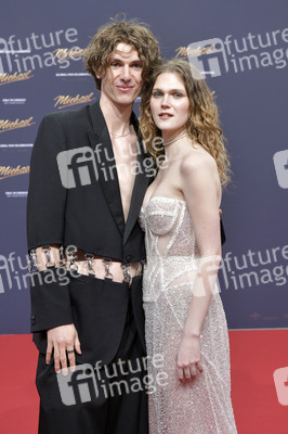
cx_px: 144
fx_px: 793
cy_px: 217
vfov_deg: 30.5
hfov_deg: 20.6
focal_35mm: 66
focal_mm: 66
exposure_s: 1/250
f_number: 5.6
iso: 400
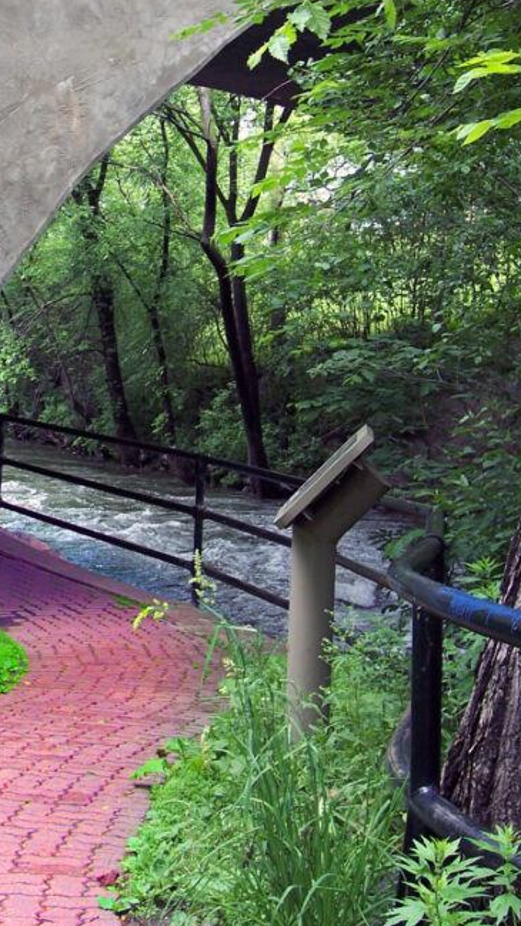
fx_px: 1646
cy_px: 285
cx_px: 9
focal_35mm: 67
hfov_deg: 17.6
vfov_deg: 31.1
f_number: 3.4
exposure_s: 1/90
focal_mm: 8
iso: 100
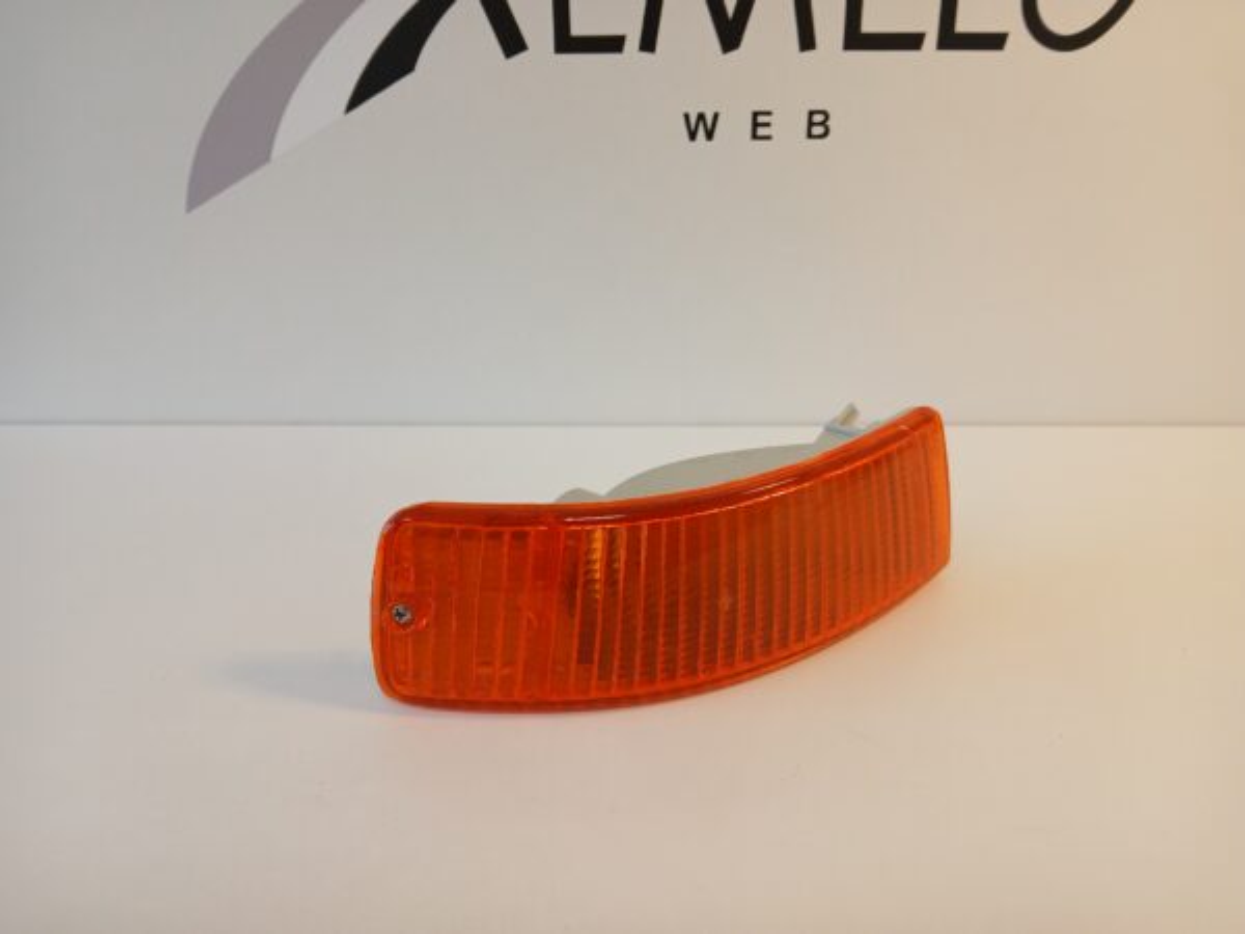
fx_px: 935
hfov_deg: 67.3
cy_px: 467
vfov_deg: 53.1
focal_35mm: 26
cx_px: 622
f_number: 1.8
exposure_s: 1/50
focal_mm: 3.98
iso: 64
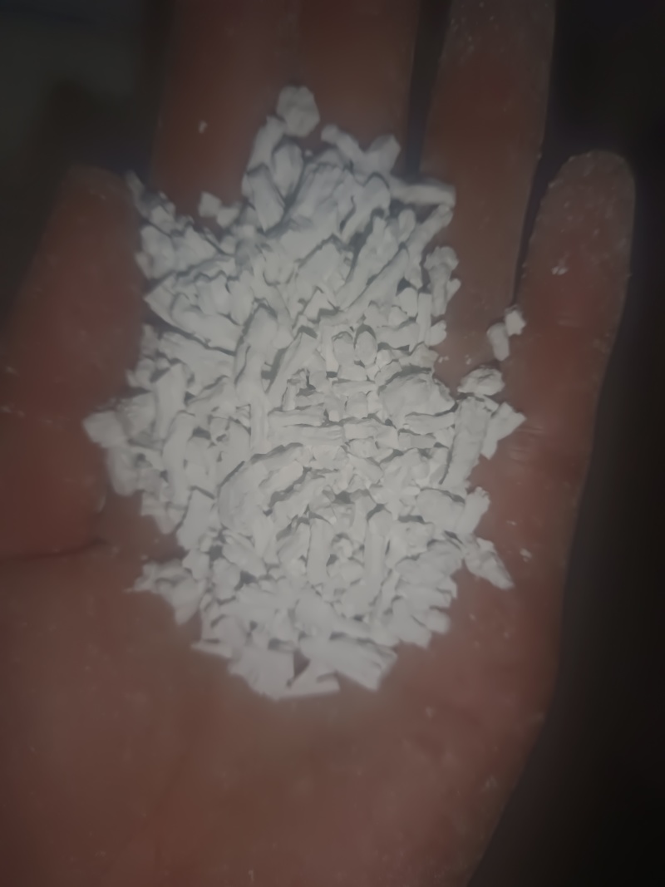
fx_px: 640
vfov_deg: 69.4
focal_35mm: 25
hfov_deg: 54.9
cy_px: 444
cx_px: 332
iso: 100
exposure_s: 1/225
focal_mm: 4.71
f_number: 1.79
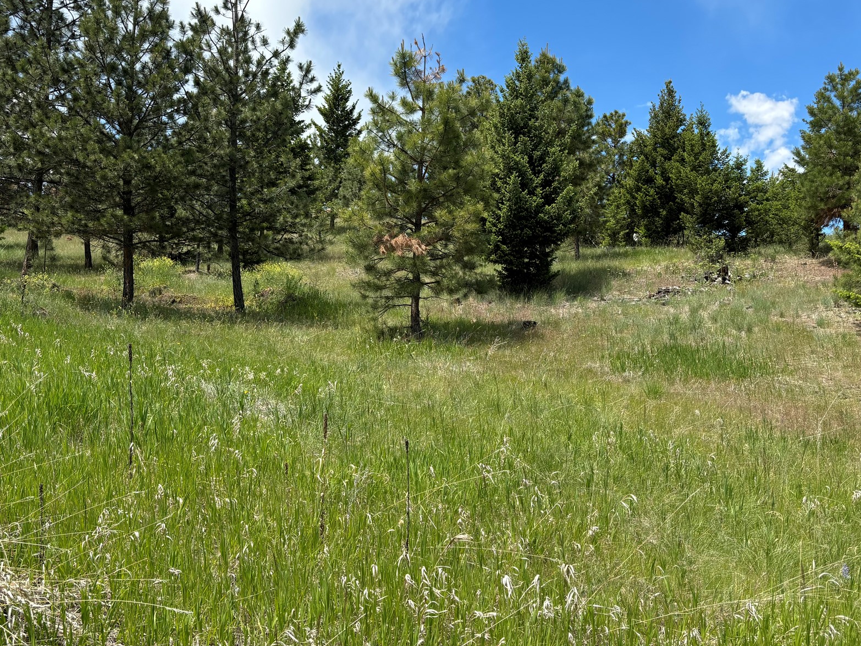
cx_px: 413
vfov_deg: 41.8
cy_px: 328
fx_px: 846
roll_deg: -1.8
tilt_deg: +4.2
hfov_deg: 53.9
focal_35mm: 34
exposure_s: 1/1616
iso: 50
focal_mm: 5.96
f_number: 1.6
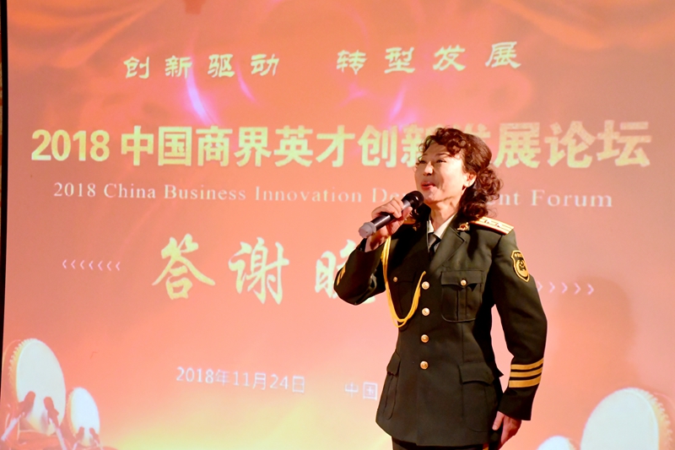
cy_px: 225
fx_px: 1406
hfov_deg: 27.0
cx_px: 338
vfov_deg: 18.2
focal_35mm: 75
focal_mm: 50
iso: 4000
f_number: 4.8
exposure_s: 1/80
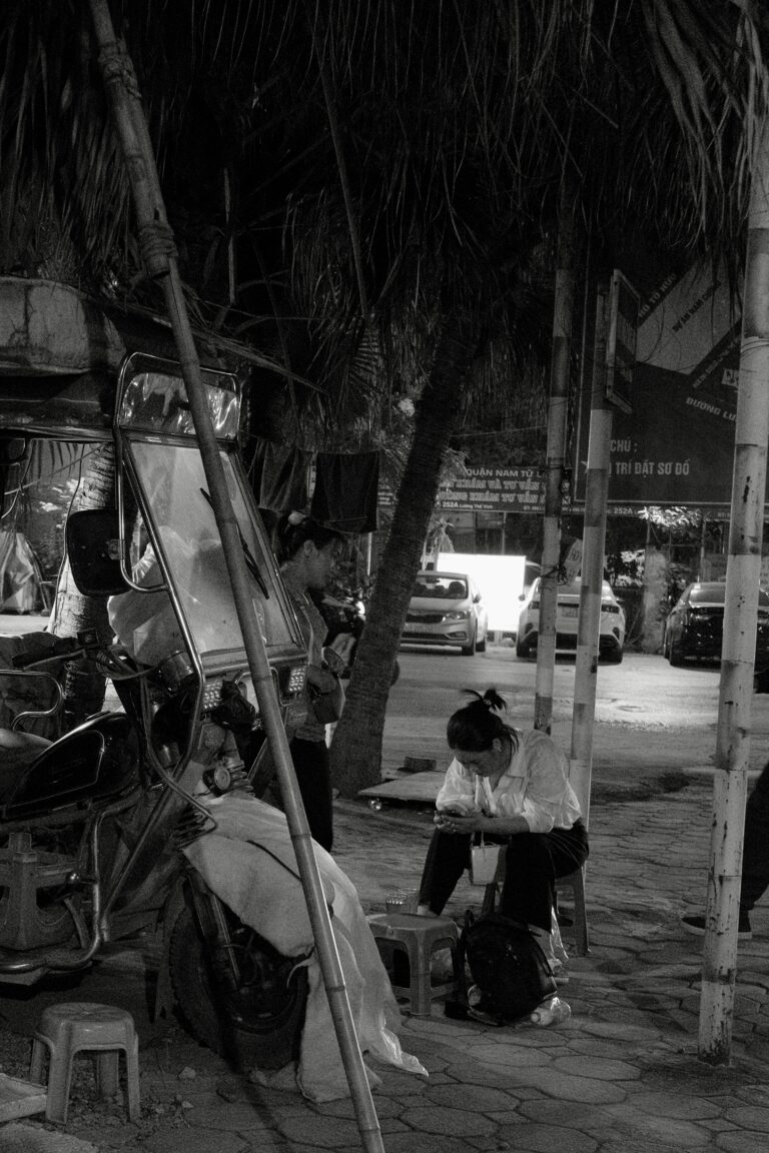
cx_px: 384
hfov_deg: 41.1
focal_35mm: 32
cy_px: 576
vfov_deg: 58.7
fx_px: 1025
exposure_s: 1/125
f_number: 4
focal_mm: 21.3
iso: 6400
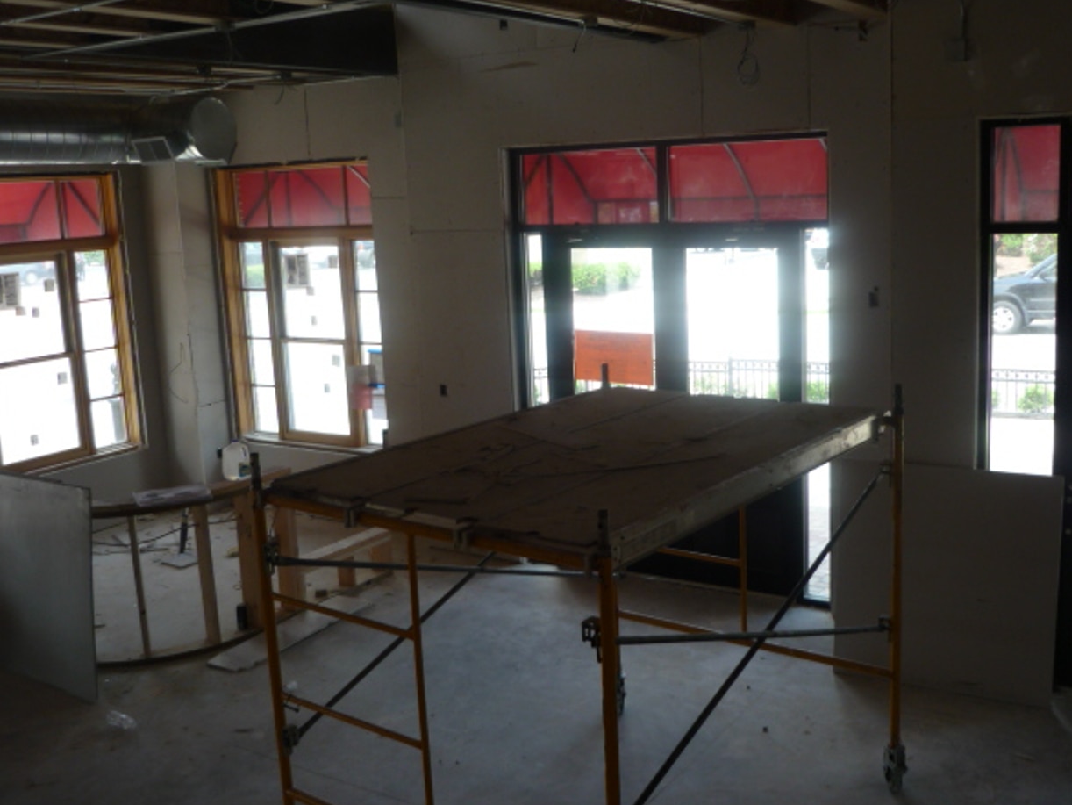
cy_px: 377
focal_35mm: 36
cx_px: 571
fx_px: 1115
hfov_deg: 51.3
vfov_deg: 39.7
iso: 100
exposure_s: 1/100
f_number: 2.8
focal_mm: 5.5
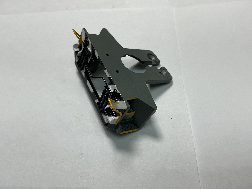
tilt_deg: -59.0
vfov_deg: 48.2
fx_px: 211
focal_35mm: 29
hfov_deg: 61.7
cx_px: 126
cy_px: 94
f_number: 1.8
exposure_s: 1/234
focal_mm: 3
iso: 20
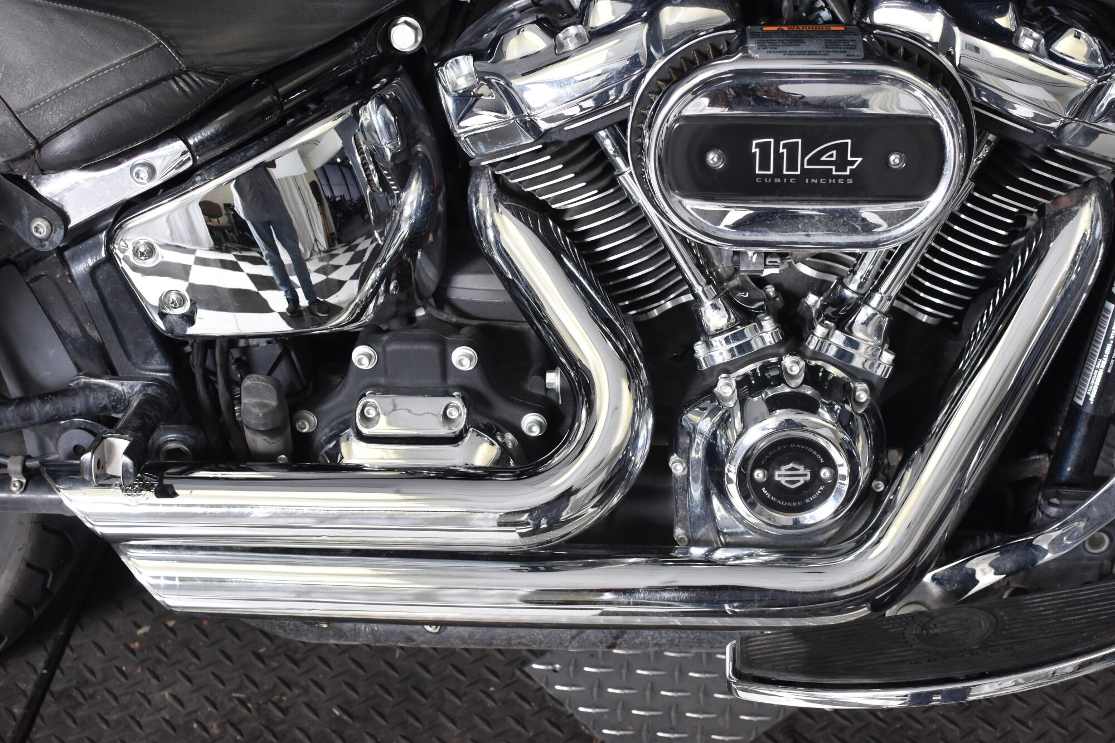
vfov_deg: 25.7
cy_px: 372
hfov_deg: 37.9
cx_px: 558
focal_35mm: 52
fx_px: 1626
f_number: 4.5
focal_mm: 35
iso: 800
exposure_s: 1/160
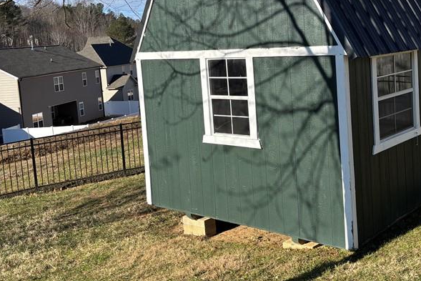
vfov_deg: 28.4
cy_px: 88
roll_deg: +3.5
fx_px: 550
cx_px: 270
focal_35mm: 47
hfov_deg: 41.5
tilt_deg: -6.0
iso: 50
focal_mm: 5.96
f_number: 1.6
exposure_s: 1/1876
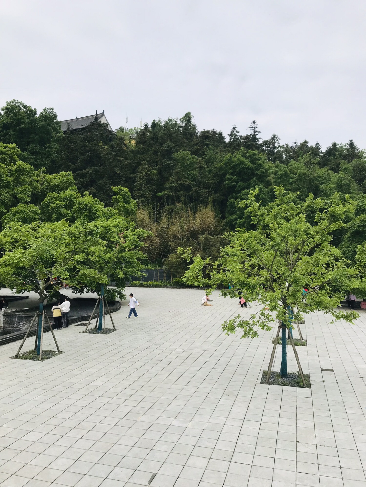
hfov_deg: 49.7
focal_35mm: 28
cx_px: 183
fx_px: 395
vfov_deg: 63.4
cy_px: 244
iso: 20
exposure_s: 1/4000
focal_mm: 3.99
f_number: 1.8
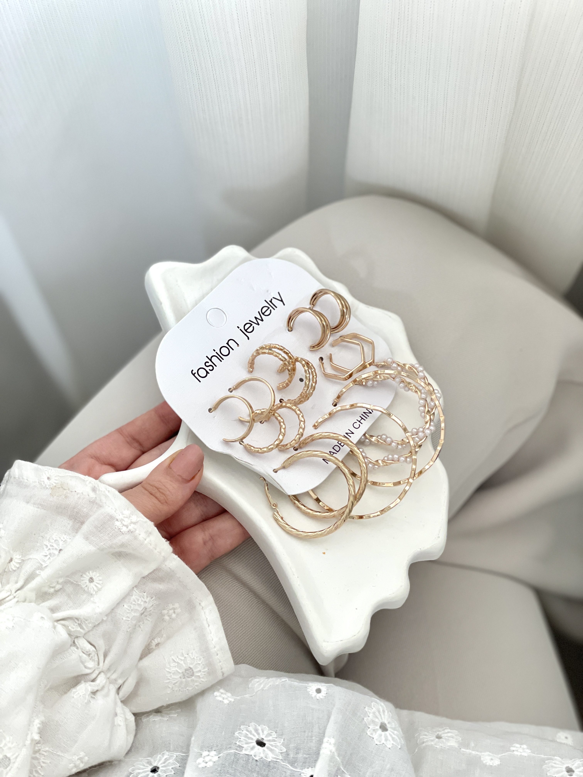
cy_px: 388
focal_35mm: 52
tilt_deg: -71.2
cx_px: 292
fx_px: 1168
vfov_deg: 36.8
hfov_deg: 28.0
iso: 160
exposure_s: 1/122
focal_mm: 6
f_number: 2
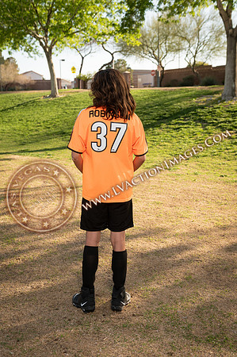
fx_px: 416
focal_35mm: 42
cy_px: 178
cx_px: 118
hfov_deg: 31.8
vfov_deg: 46.4
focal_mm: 42
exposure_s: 1/250
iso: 100
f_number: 4
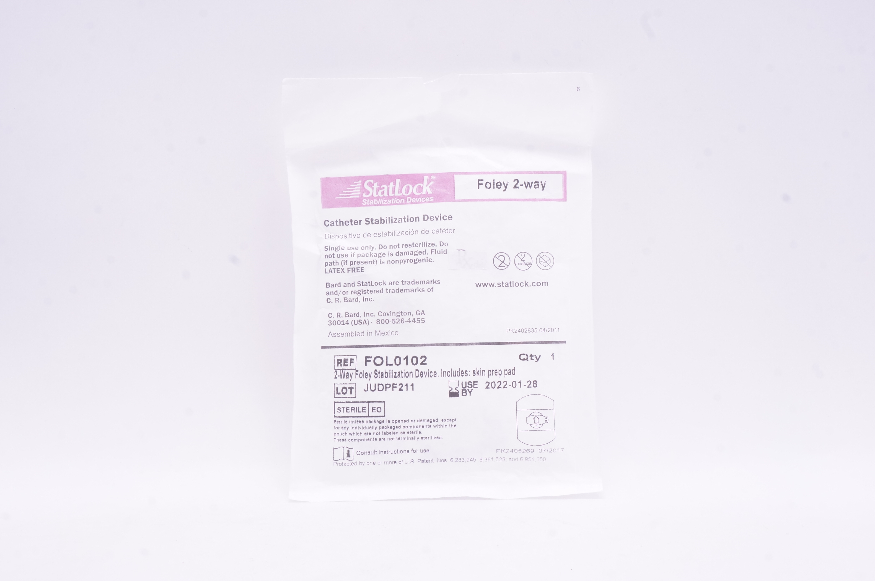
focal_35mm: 51
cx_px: 438
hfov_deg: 38.9
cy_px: 290
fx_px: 1238
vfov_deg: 26.4
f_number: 16
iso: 800
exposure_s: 1/15
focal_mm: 34
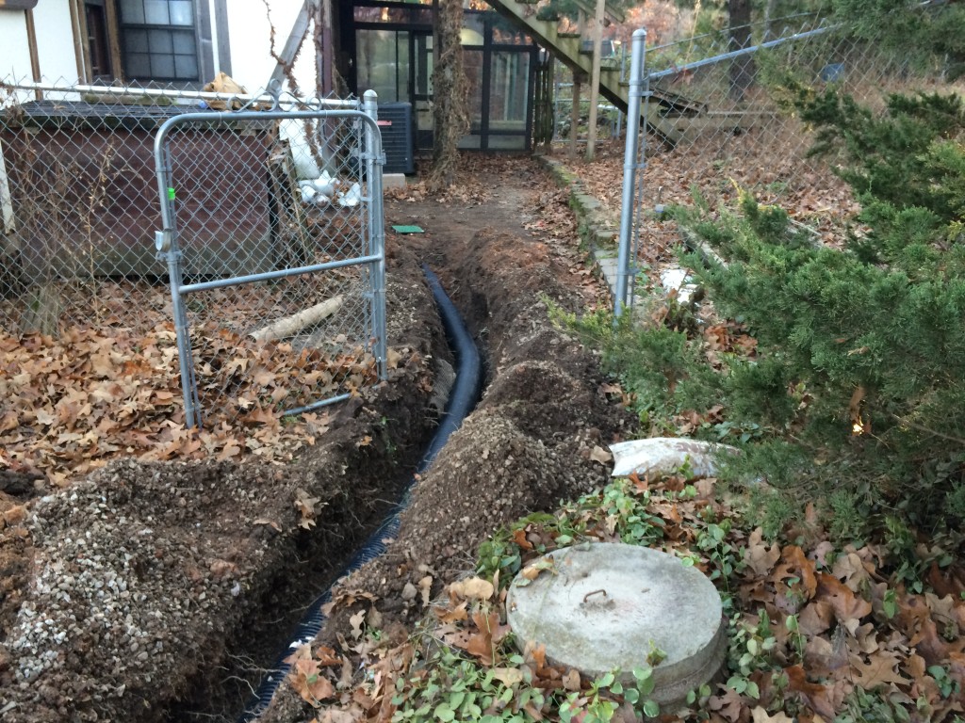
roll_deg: -1.3
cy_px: 362
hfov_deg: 61.7
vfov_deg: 48.2
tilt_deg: -20.9
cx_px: 482
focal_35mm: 29
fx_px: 808
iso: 50
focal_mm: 4.15
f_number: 2.2
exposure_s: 1/30
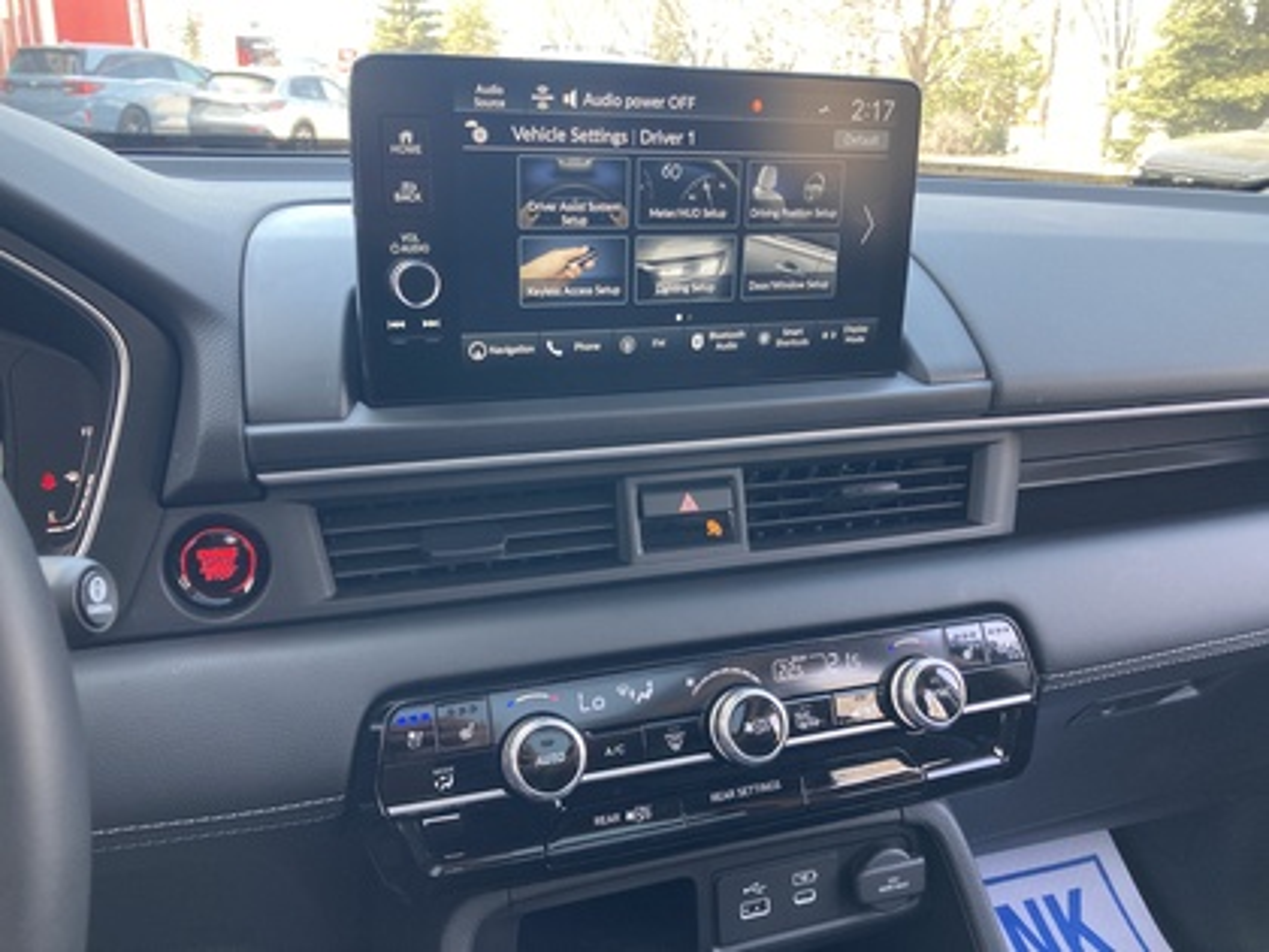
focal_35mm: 28
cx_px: 634
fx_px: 1026
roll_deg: -2.2
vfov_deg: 49.7
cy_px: 476
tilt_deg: -20.2
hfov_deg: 63.4
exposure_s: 1/89
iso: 80
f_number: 1.8
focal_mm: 3.99
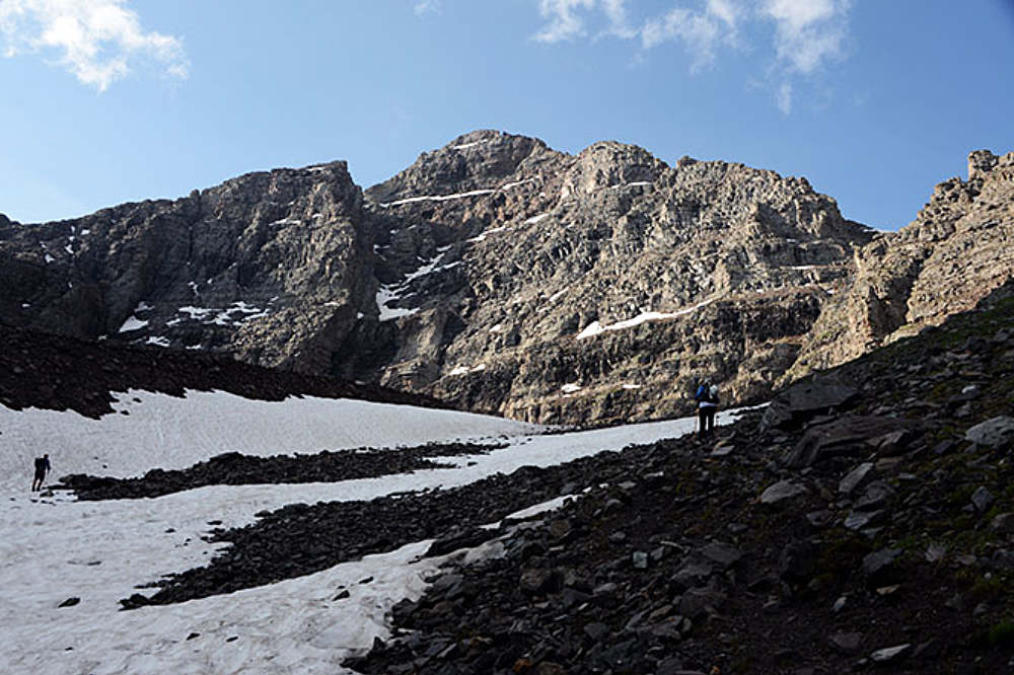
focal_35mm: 32
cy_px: 338
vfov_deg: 41.1
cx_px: 507
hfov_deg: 58.7
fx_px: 901
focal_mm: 32
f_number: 8
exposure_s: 1/500
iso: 320
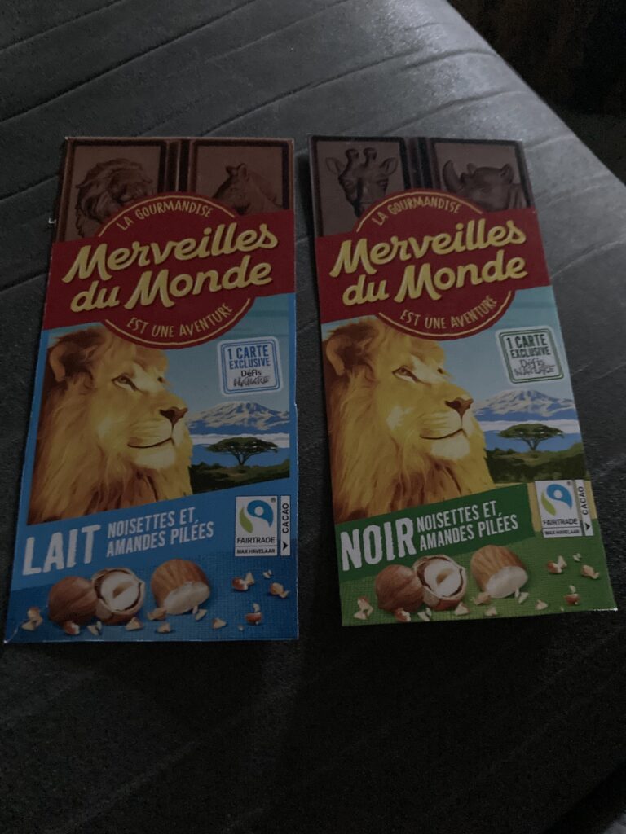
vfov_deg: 63.4
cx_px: 313
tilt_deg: -67.9
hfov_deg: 49.7
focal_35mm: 28
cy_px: 417
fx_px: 675
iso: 1600
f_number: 1.8
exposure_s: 1/15
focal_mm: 3.99
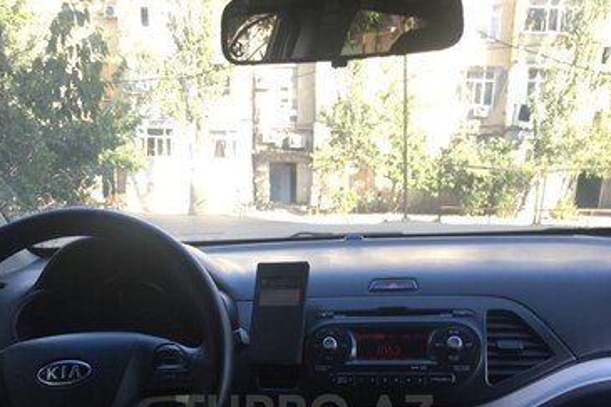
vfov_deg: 30.2
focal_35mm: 41
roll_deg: -0.8
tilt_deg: -17.0
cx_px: 305
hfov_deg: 47.4
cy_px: 414
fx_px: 696
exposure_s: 1/100
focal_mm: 4.15
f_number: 2.2
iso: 32
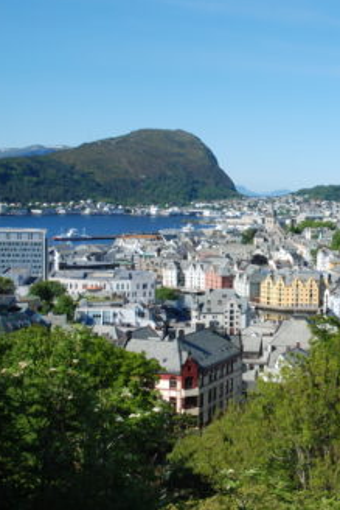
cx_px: 345
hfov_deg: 21.2
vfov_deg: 32.5
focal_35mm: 62
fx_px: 874
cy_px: 251
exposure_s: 1/60
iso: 100
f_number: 16
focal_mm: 27
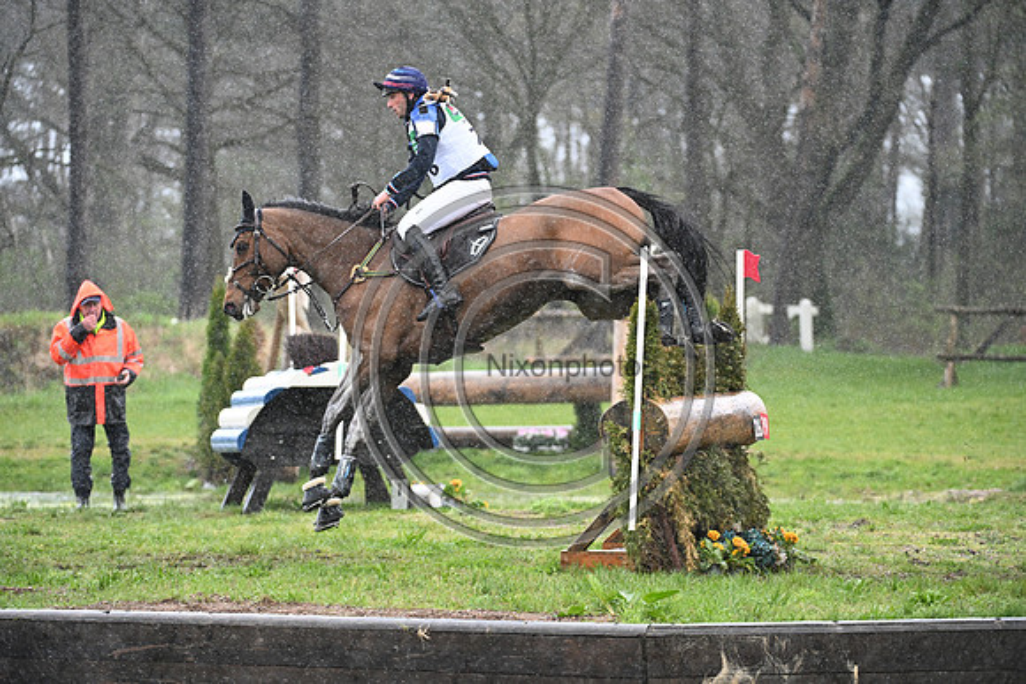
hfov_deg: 10.3
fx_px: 5701
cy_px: 342
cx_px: 513
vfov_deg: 6.9
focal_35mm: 200
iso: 3200
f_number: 4.5
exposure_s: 1/1250
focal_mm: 200
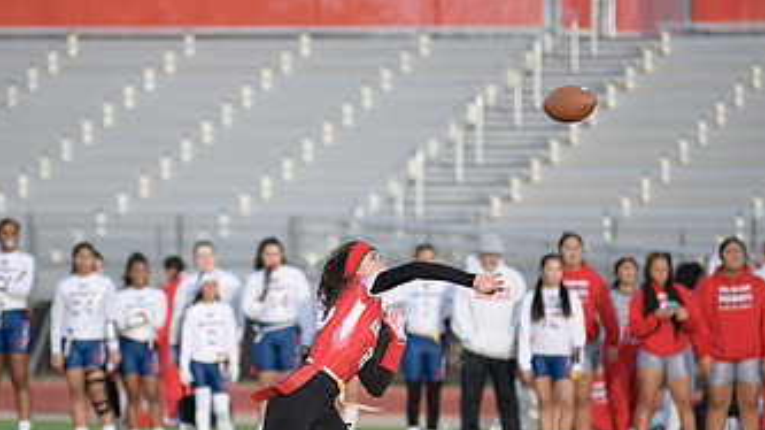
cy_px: 312
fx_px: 7401
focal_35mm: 365
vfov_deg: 3.3
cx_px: 329
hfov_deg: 5.9
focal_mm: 200
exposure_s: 1/4000
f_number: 2.8
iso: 640
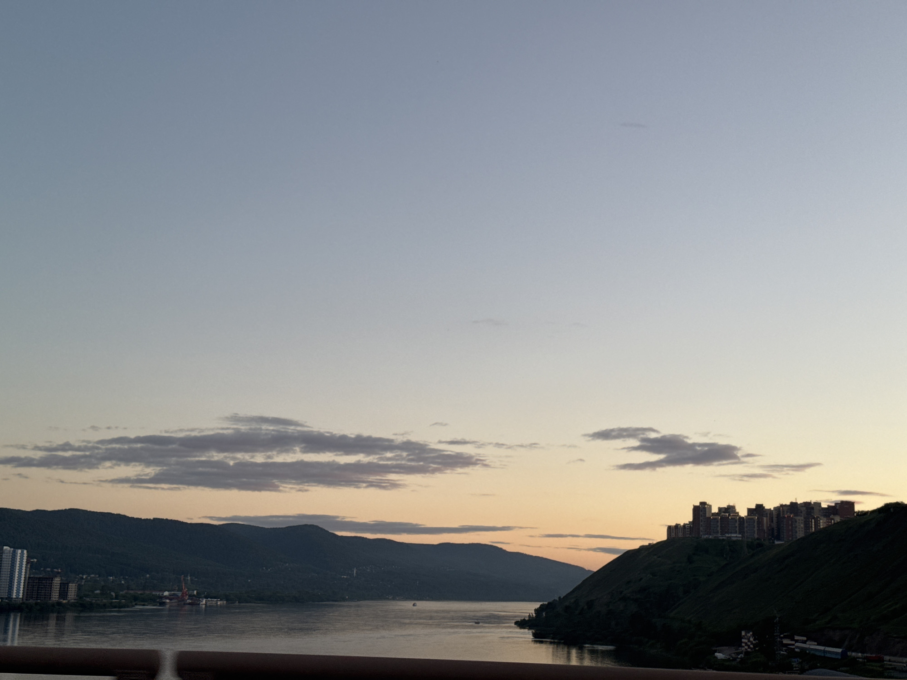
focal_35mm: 48
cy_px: 340
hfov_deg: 39.7
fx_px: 1258
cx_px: 454
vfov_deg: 30.3
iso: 64
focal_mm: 6.76
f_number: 1.78
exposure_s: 1/333
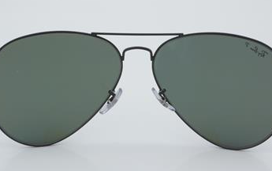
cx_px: 138
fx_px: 590
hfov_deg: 25.9
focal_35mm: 80
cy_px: 81
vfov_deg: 16.4
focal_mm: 45
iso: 100
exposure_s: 1/4
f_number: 32
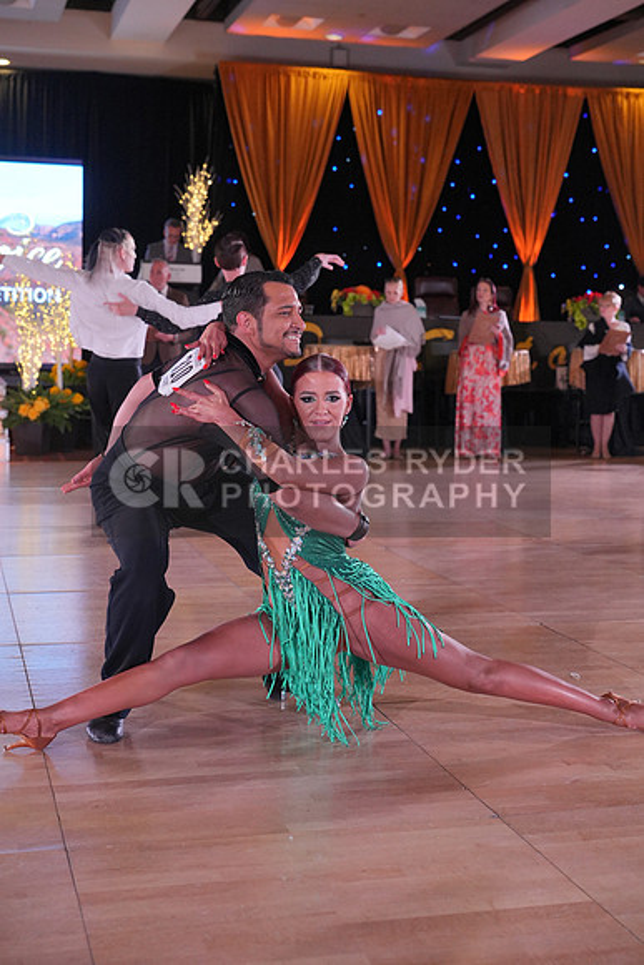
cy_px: 482
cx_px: 322
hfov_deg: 27.0
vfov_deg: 39.6
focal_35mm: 50
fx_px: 1341
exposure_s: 1/500
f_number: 4
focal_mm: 50
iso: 2500
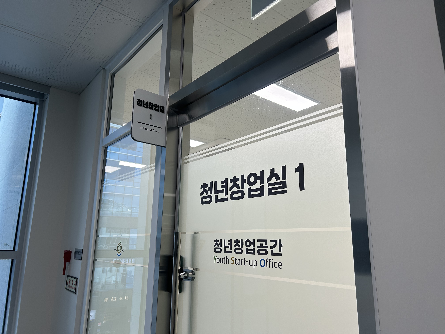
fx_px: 334
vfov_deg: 53.1
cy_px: 167
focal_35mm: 26
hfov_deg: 67.3
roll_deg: -1.1
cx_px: 222
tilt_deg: +12.7
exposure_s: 1/323
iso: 50
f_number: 1.5
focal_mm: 5.7
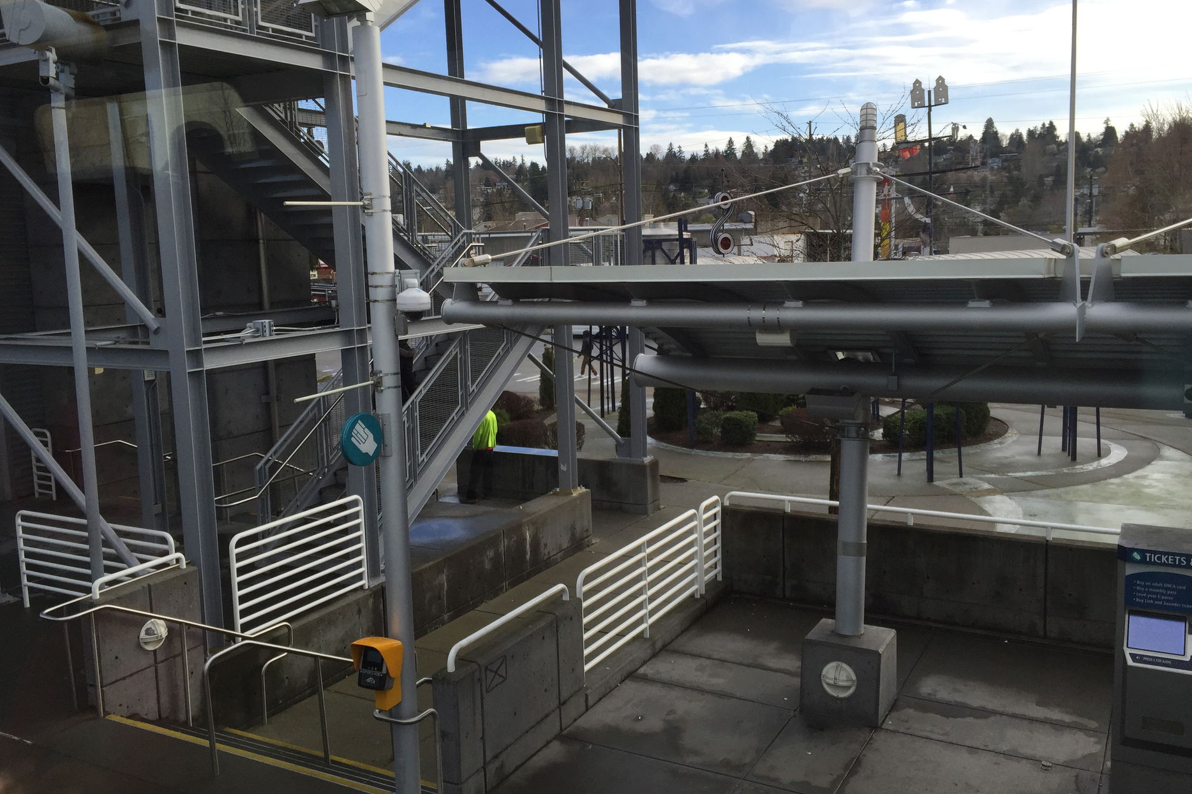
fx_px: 1026
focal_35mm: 31
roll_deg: +1.4
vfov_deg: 42.3
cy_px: 373
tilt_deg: -7.9
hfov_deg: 60.3
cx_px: 596
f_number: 2.2
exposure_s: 1/380
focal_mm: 4.15
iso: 32
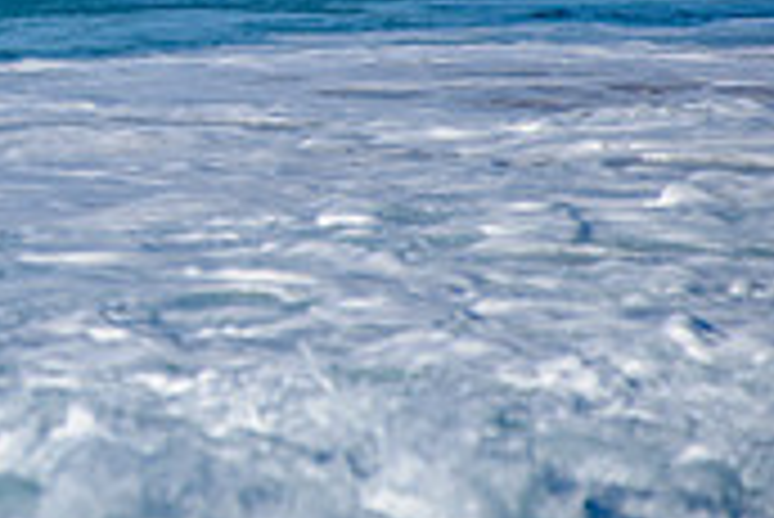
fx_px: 36214
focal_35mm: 1683
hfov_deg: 1.2
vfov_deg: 0.8
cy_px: -277
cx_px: -508
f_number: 5.6
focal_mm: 500
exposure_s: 1/1600
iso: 140
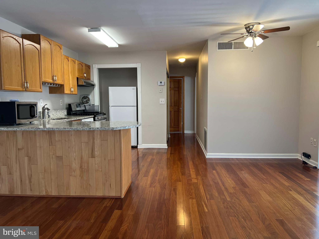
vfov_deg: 53.1
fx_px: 240
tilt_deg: -3.9
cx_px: 160
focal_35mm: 26
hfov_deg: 67.3
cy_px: 120
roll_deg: +1.2
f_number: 1.5
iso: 80
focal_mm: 5.7
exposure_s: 1/60
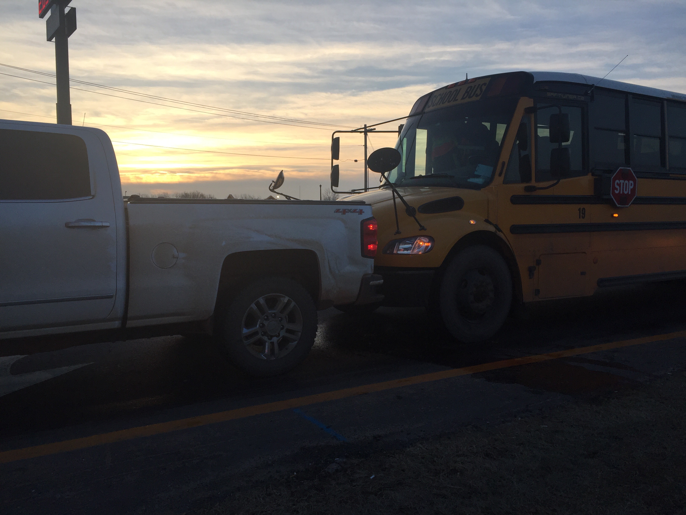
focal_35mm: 29
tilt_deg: -2.5
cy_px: 258
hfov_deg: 61.7
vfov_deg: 48.2
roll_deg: -0.4
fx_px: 575
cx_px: 343
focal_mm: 4.15
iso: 32
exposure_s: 1/565
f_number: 2.2
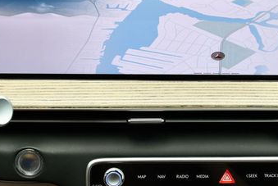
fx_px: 526
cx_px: 171
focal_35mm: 68
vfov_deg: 20.1
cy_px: 81
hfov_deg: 29.5
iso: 400
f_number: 4.5
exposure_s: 1/250
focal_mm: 18
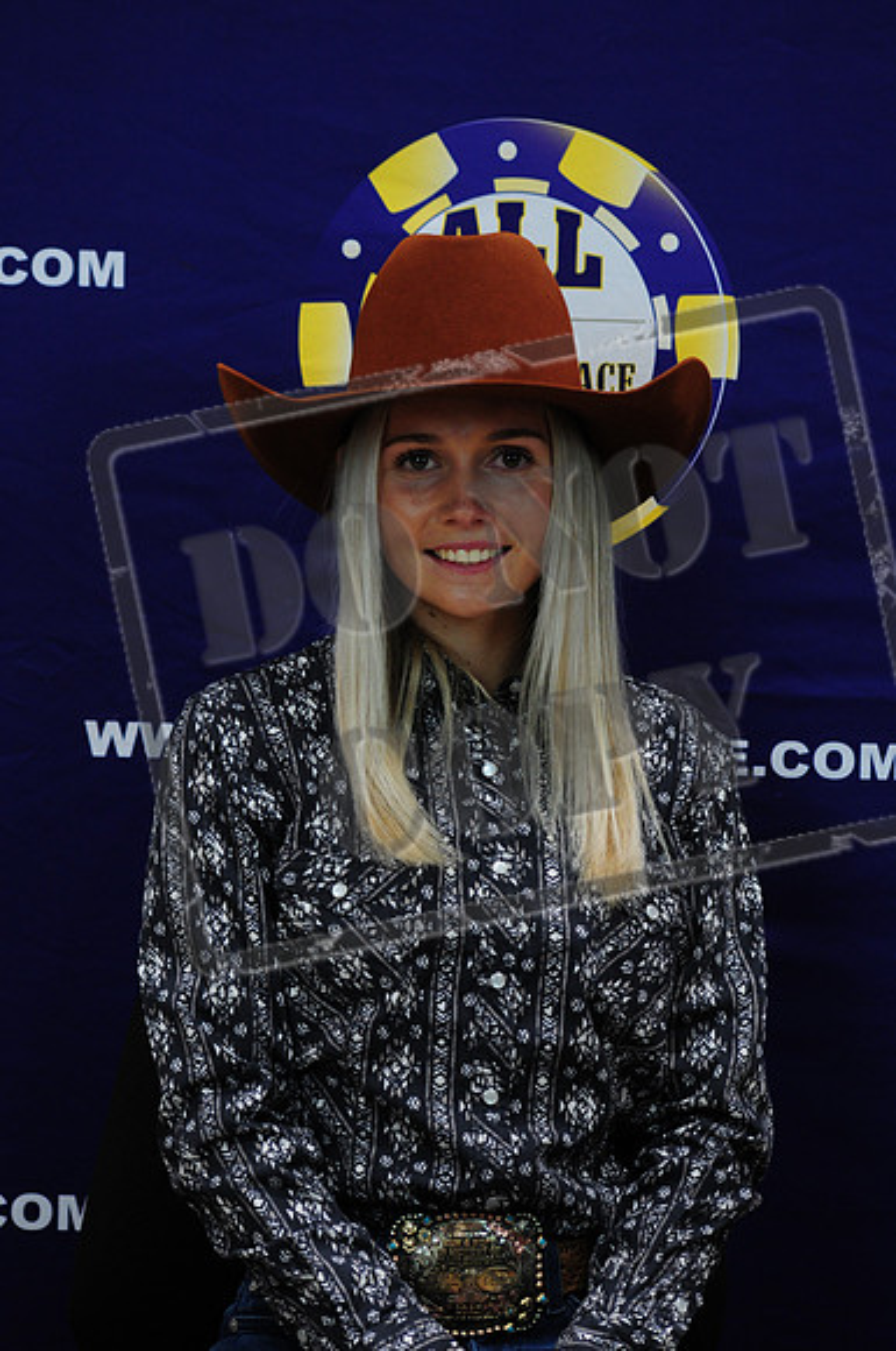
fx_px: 4605
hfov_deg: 11.1
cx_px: 448
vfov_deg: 16.7
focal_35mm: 123
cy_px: 676
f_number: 4
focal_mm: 82
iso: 640
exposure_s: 1/125
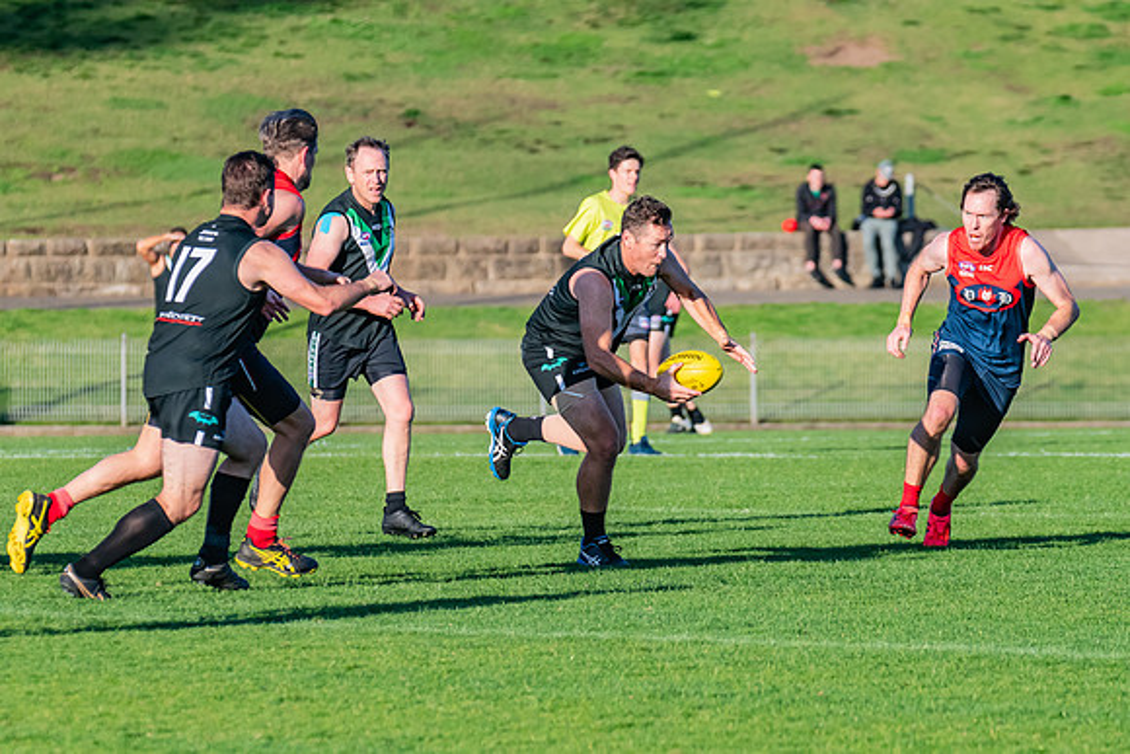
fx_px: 13342
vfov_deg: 3.2
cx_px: 608
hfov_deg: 4.8
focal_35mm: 425
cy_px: 432
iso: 800
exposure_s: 1/1600
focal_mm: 270
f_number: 7.1
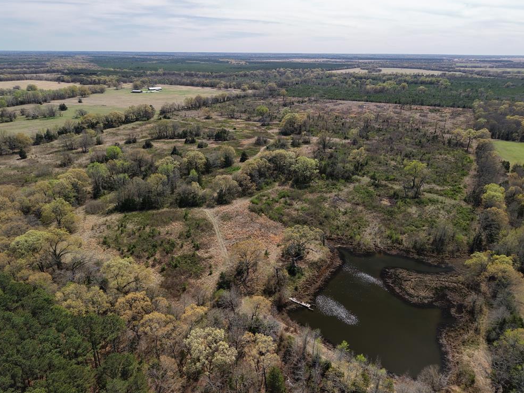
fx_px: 378
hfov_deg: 69.4
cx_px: 260
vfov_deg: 54.9
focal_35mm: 25
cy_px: 199
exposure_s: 1/800
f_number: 1.8
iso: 100
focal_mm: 8.67
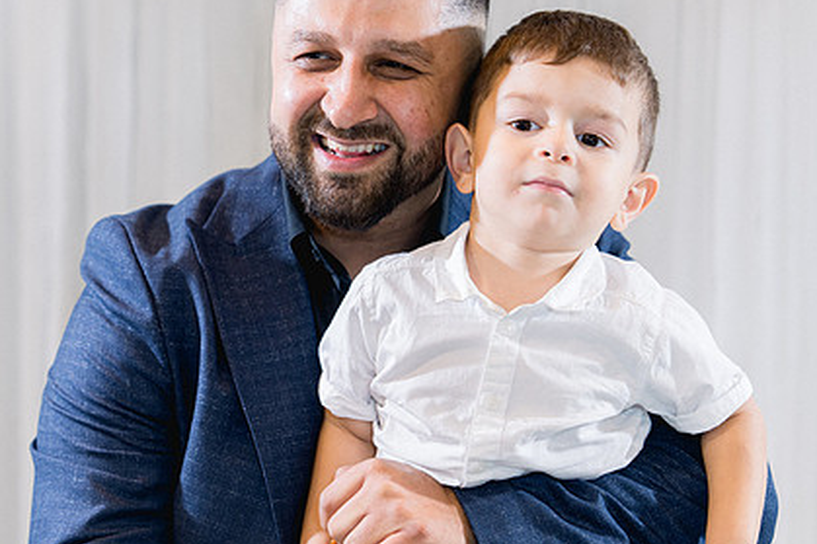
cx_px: 296
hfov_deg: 21.0
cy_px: 247
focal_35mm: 97
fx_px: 2200
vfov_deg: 14.1
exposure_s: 1/160
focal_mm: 70
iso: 800
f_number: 2.8
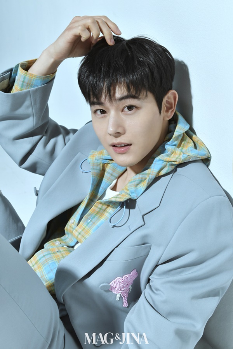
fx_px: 583
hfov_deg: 22.6
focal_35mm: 60
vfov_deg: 33.4
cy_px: 174
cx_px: 116
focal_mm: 40
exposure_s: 1/160
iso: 640
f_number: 6.3
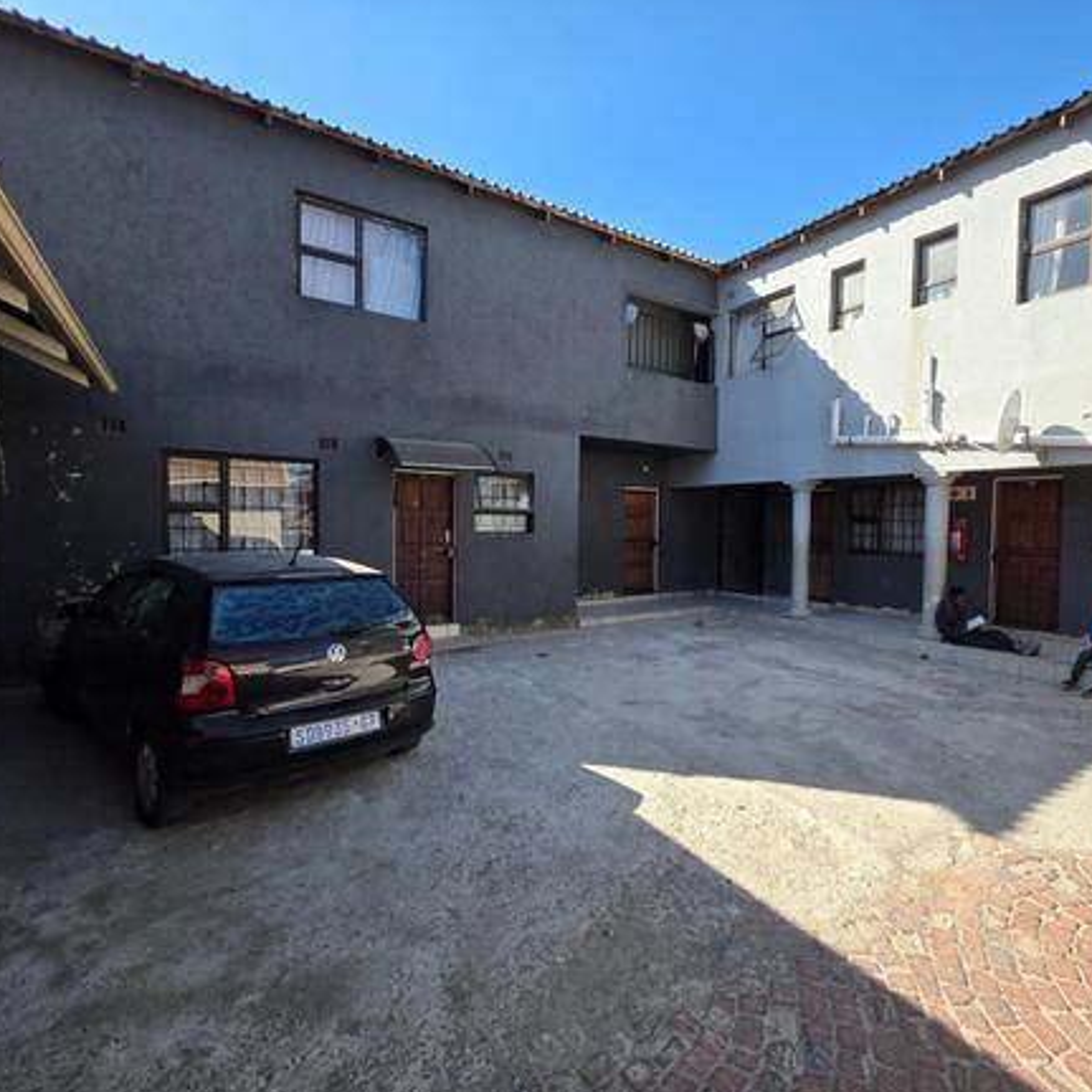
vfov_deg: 87.4
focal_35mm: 16
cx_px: 623
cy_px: 545
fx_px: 571
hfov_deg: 86.9
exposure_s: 1/1027
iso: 40
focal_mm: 2.2
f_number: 1.9
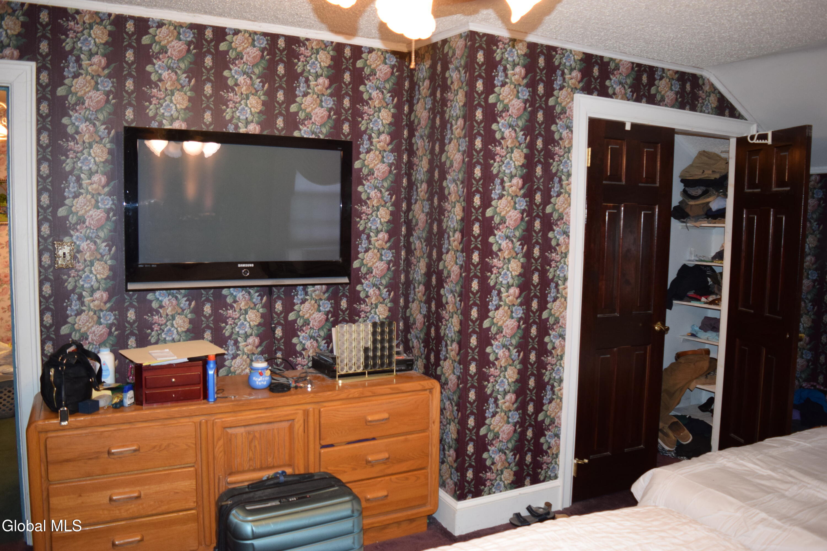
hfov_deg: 67.4
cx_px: 414
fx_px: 620
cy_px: 276
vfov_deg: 47.9
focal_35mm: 27
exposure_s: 1/60
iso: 1100
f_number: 3.5
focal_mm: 18
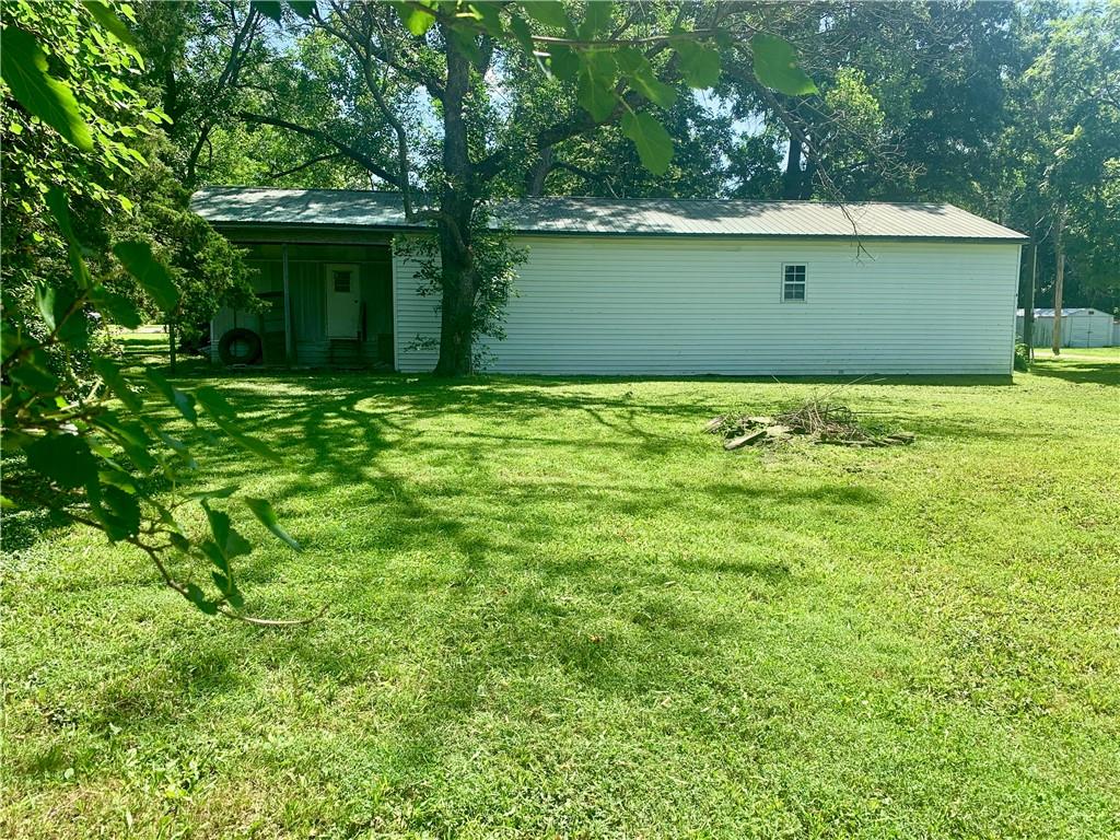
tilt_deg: -5.1
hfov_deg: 67.3
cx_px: 560
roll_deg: -0.7
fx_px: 841
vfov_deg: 53.1
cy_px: 420
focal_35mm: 26
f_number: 1.8
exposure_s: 1/647
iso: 25
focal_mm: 4.25
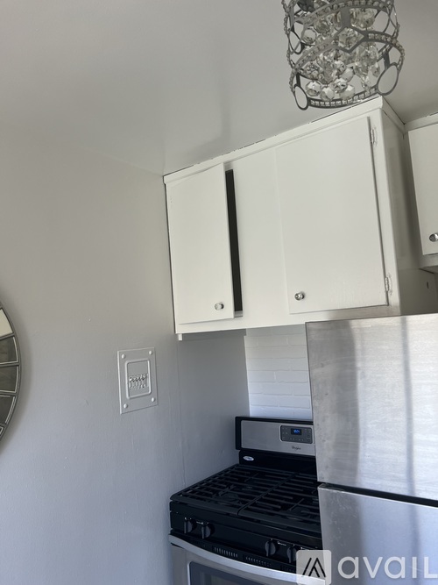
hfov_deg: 53.0
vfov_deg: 67.3
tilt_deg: +5.4
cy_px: 292
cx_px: 219
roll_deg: +4.8
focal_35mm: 26
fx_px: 439
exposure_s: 1/121
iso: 50
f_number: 1.5
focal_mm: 5.7
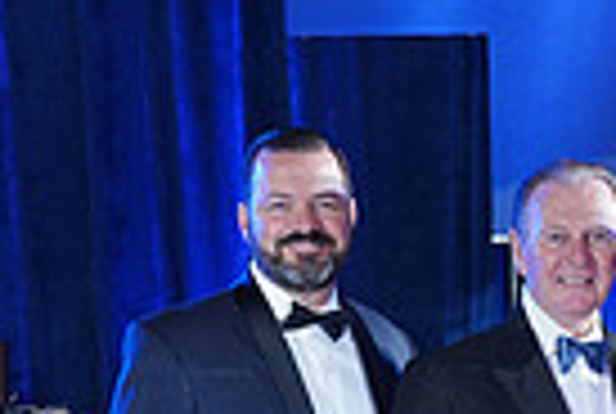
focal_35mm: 131
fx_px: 2246
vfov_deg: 10.2
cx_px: 742
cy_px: 614
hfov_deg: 15.1
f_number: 5.6
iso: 1600
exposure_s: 1/200
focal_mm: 31
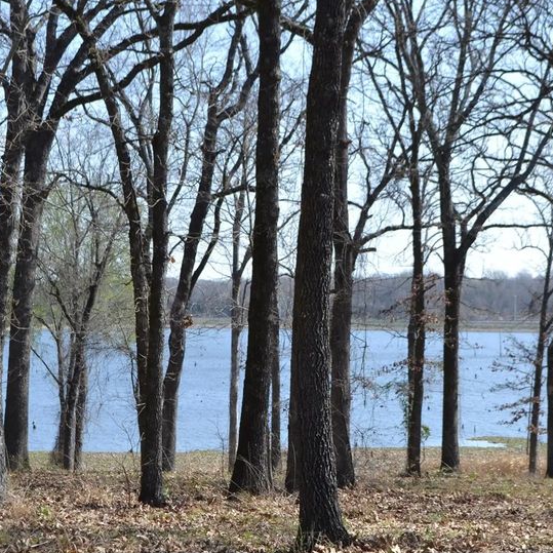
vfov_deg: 20.4
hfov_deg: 20.4
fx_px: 1533
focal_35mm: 85
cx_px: 371
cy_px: 318
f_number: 7.1
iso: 100
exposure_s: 1/200
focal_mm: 35
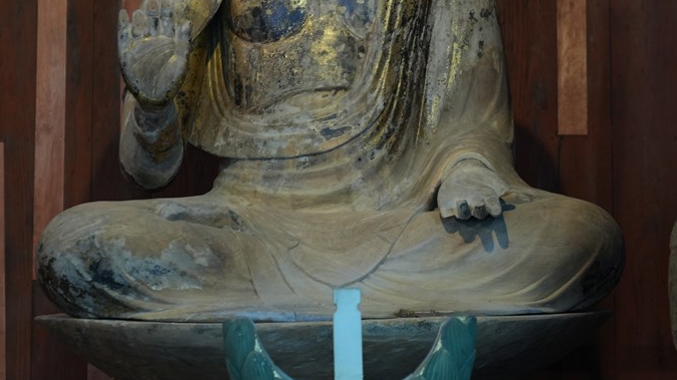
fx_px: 1885
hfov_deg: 20.4
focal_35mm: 105
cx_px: 336
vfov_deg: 11.5
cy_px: 39
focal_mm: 66
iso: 1600
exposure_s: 1/13
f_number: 4.5
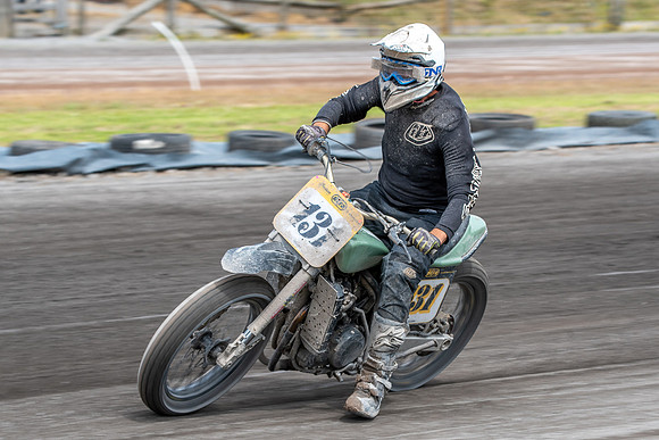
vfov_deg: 5.7
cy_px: 290
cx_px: 316
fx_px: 4389
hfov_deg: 8.6
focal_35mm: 240
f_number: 8
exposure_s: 1/320
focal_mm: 180
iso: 200
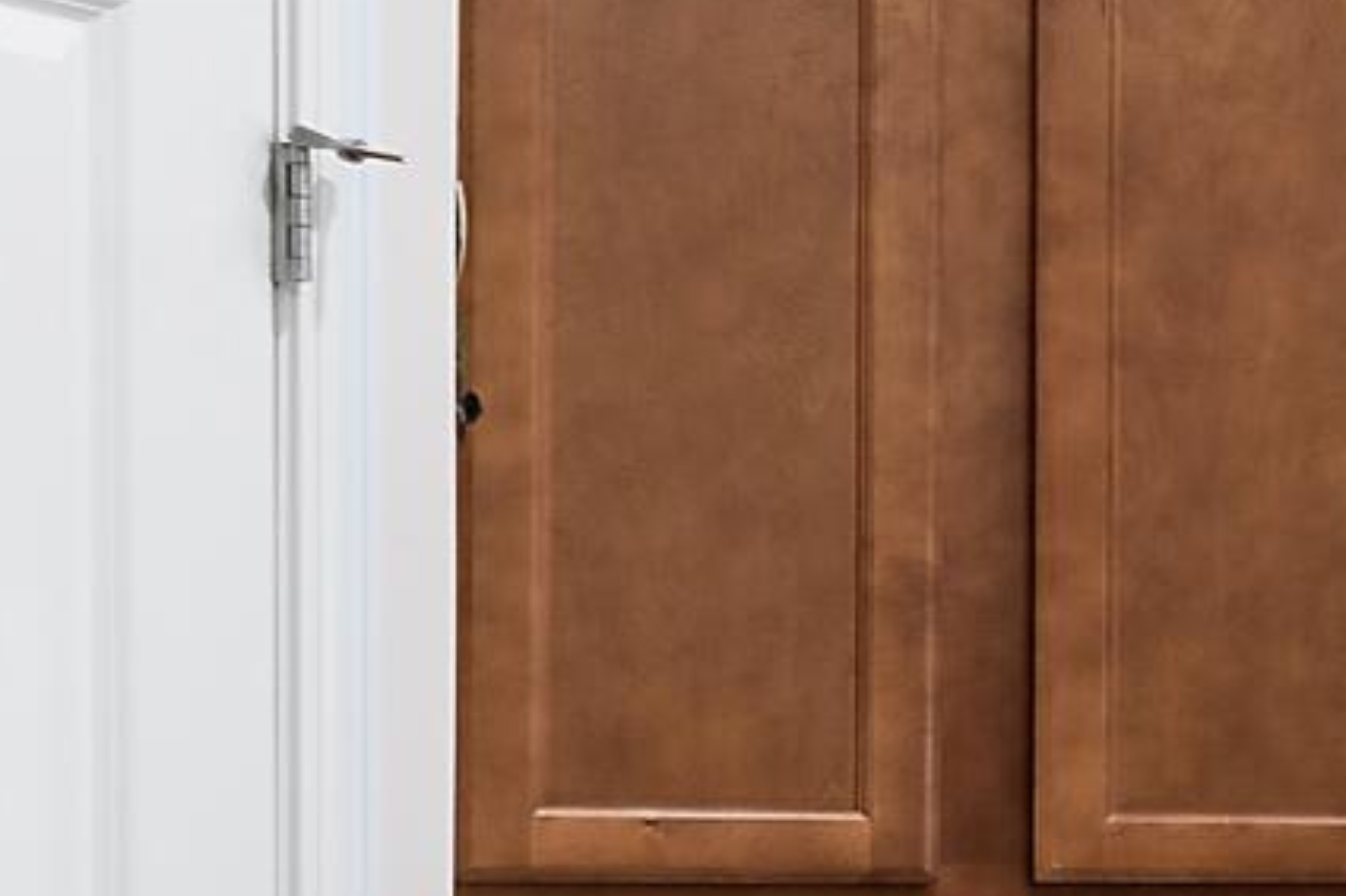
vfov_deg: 12.8
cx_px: 3446
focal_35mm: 106
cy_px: 864
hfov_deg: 13.1
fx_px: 3961
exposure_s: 1.3
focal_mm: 10
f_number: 8
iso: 100
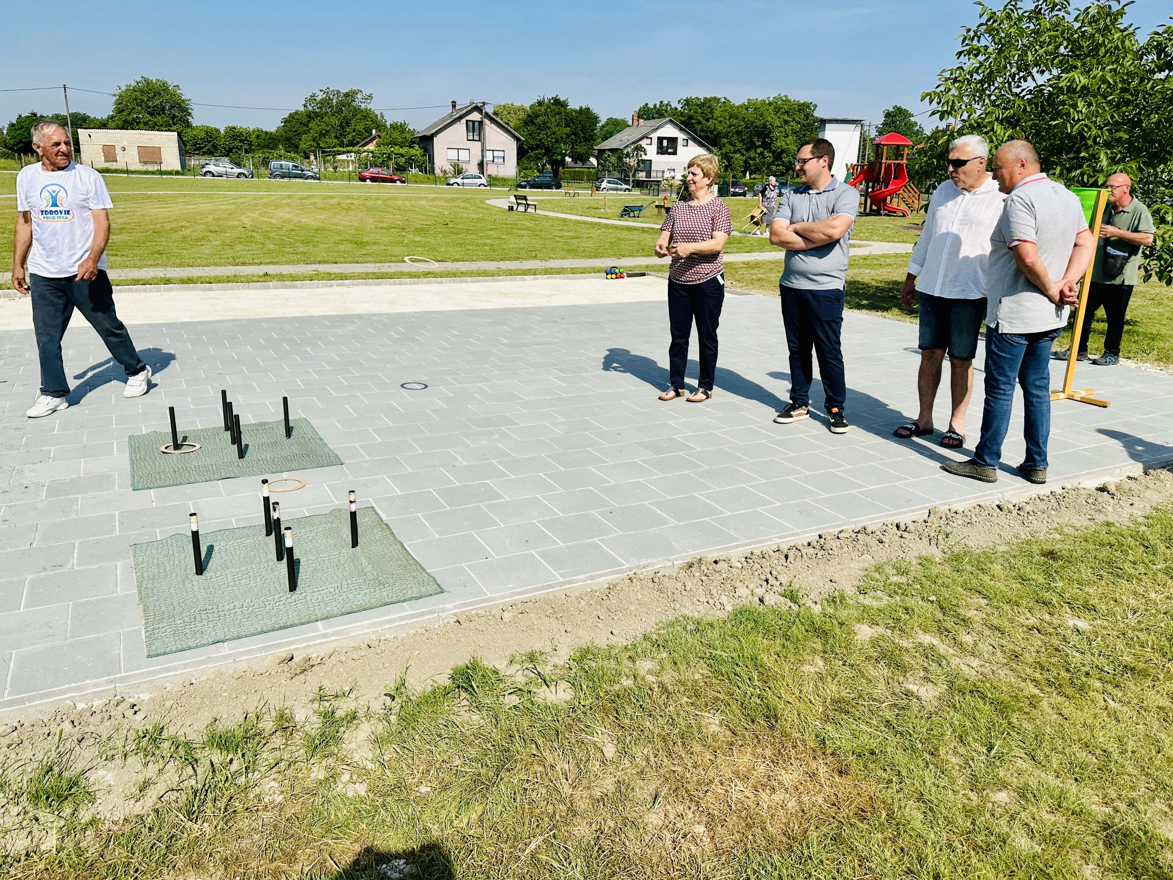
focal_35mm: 25
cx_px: 603
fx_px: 847
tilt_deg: -15.9
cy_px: 438
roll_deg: -1.6
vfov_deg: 54.9
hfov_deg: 69.4
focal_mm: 6.86
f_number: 1.78
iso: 80
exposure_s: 1/6623
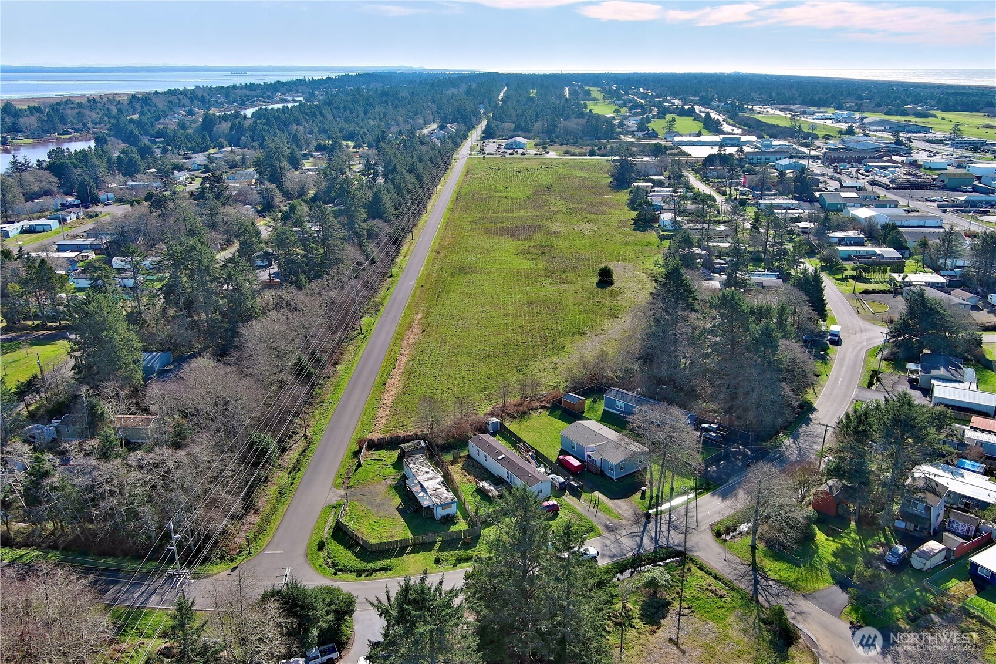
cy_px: 332
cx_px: 498
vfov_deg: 45.0
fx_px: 802
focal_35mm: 29
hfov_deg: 63.7
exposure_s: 1/761
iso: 100
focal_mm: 10.57
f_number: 2.8
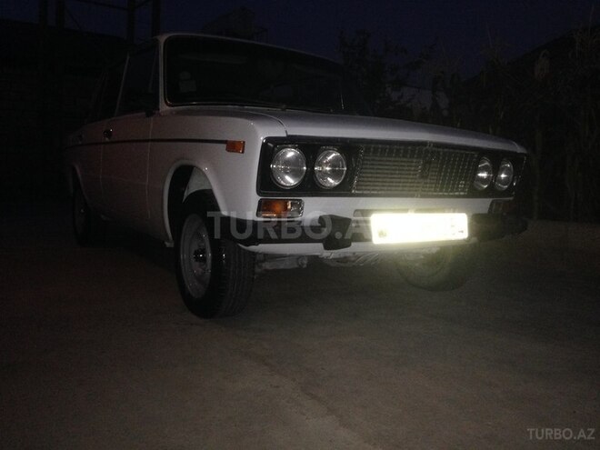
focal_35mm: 33
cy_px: 225
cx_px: 300
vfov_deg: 42.9
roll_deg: -2.4
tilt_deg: -5.2
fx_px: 572
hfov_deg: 55.4
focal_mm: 4.12
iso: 320
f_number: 2.4
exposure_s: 1/16
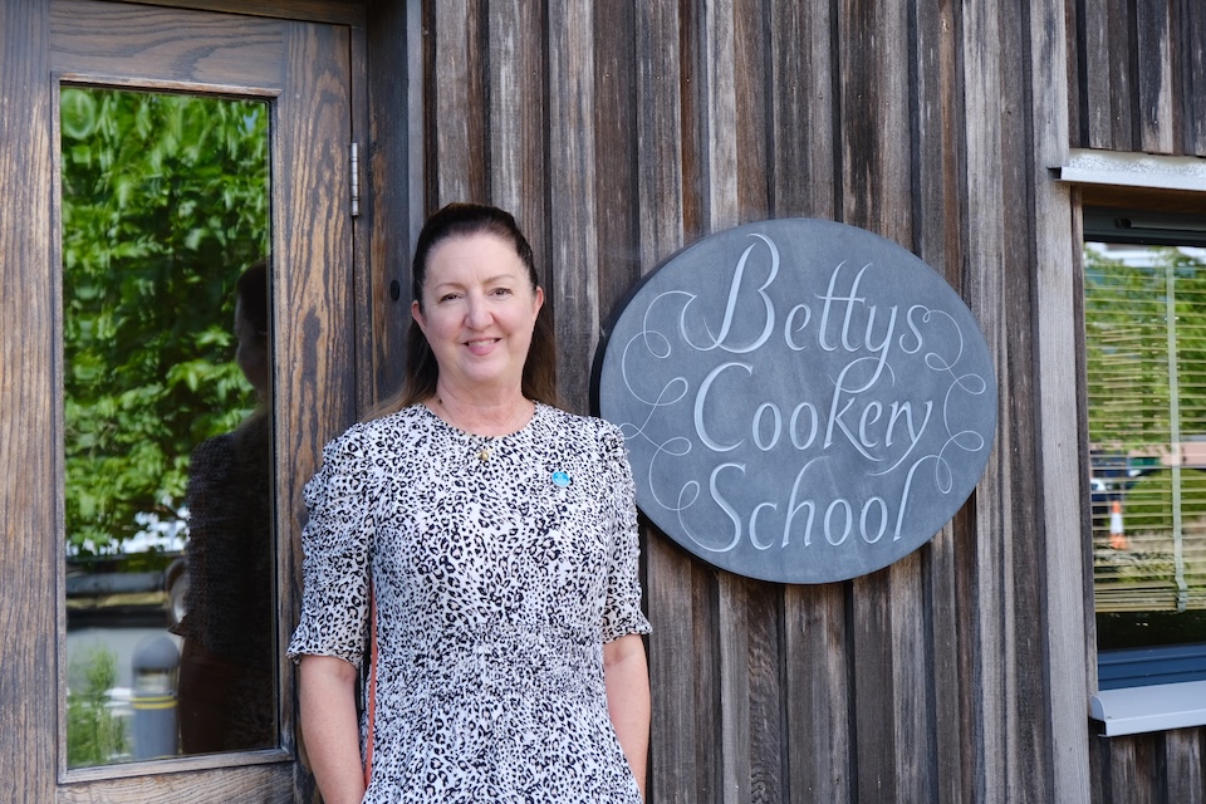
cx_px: 603
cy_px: 402
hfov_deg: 34.5
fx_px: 1943
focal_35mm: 58
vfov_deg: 23.4
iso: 160
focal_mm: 38.9
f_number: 4.5
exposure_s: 1/140
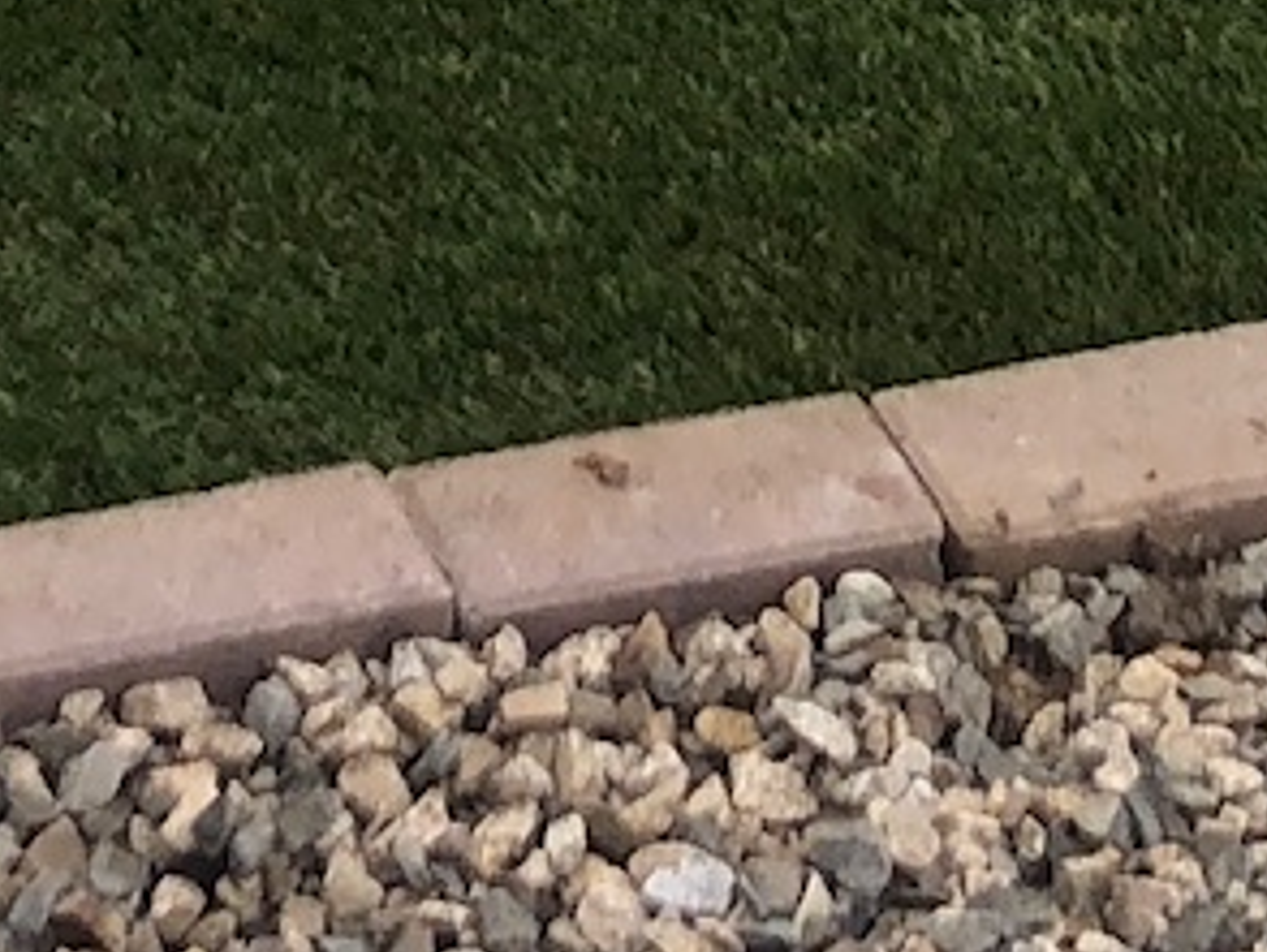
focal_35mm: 195
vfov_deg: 6.9
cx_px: 427
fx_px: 7143
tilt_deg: -17.1
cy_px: -1770
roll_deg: -5.2
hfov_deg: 10.1
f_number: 1.8
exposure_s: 1/511
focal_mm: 3.99
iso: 20
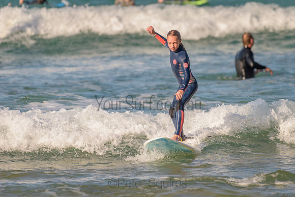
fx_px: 5027
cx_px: 179
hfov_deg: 3.4
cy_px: 76
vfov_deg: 2.2
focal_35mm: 613
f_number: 5.6
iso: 140
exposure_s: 1/2000
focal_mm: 500
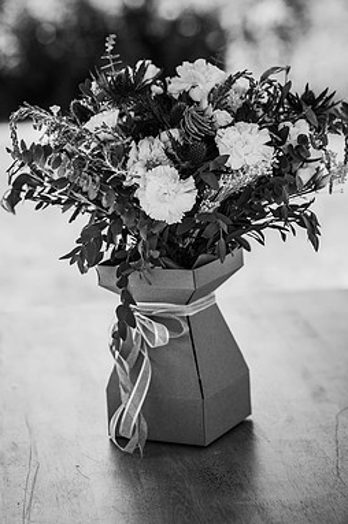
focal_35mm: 100
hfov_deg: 13.6
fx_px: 1455
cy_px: 261
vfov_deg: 20.4
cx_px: 168
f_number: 3.2
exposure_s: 1/640
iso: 100
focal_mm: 85
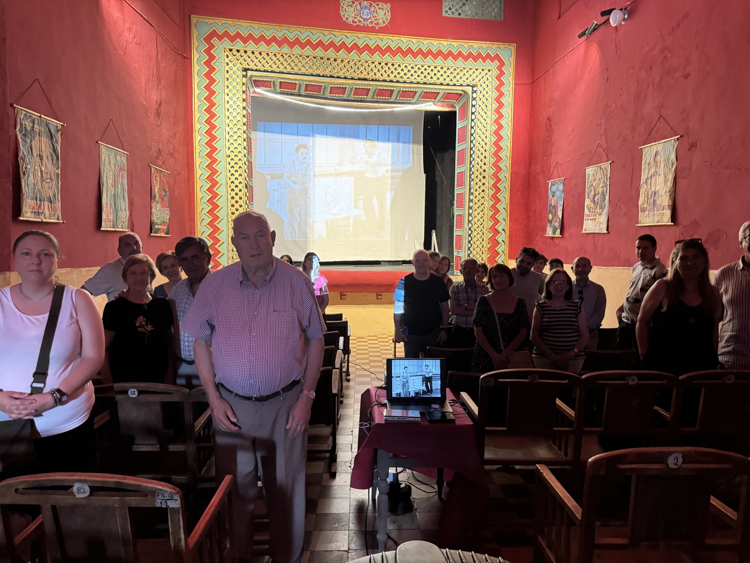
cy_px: 282
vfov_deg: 56.8
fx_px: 520
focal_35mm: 24
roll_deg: -0.4
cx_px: 375
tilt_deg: -3.6
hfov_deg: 71.6
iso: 800
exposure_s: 1/30
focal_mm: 6.76
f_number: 1.78
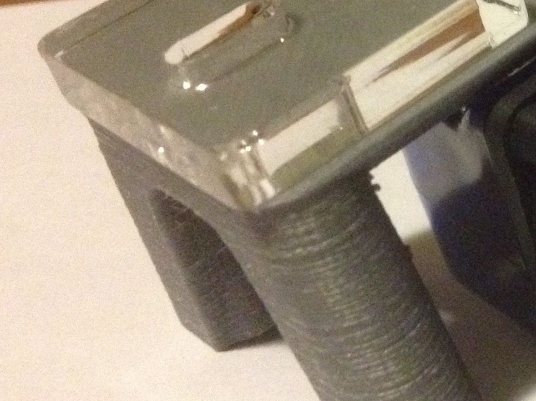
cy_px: 115
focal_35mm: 97
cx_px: 708
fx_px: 1502
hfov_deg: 18.7
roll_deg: -3.9
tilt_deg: -25.1
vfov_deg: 15.2
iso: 800
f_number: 2.4
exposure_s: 1/15
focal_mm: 4.28
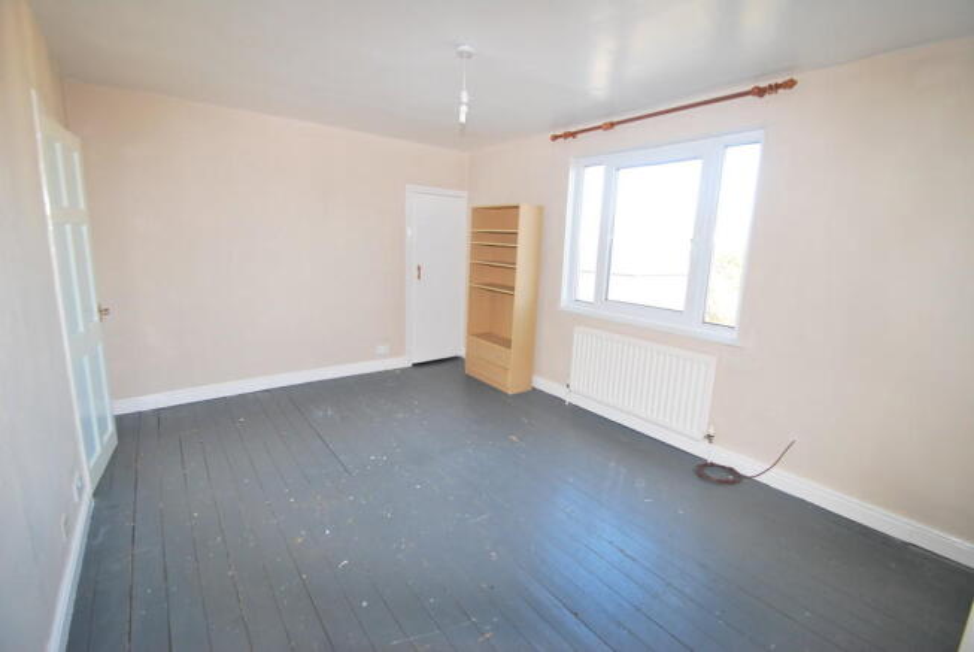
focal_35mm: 15
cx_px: 487
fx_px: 406
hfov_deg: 100.3
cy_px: 326
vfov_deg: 77.5
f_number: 4
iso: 200
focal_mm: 10
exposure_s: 1/60
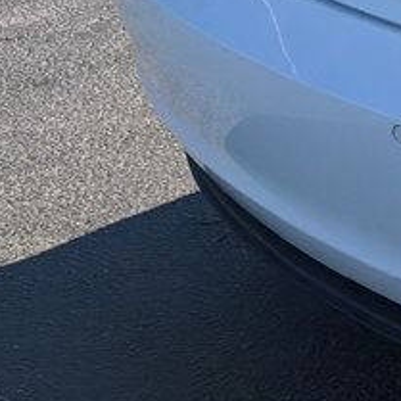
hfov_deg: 13.3
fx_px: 1363
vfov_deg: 16.2
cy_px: -42
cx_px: 909
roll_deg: -3.9
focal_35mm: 104
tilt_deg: -17.3
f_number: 1.48
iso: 64
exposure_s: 1/4098
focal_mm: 6.93
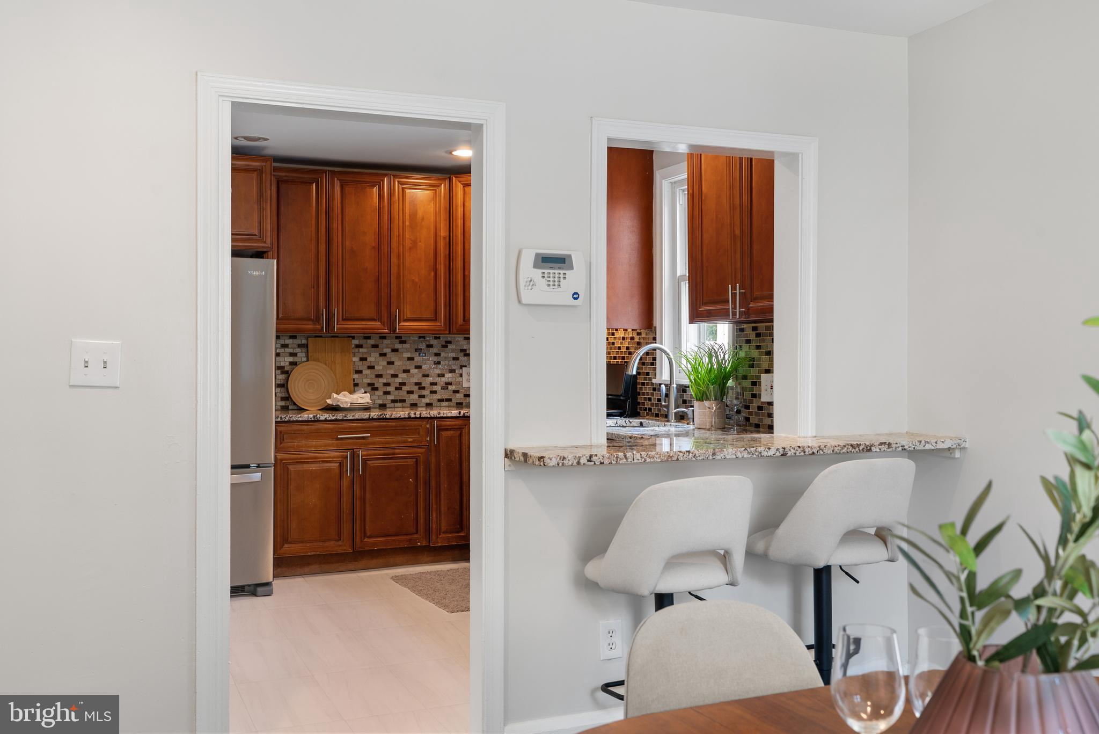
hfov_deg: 54.4
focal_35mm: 35
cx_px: 550
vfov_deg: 37.9
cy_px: 367
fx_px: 1069
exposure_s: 1/1.25
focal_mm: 35
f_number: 8
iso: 200
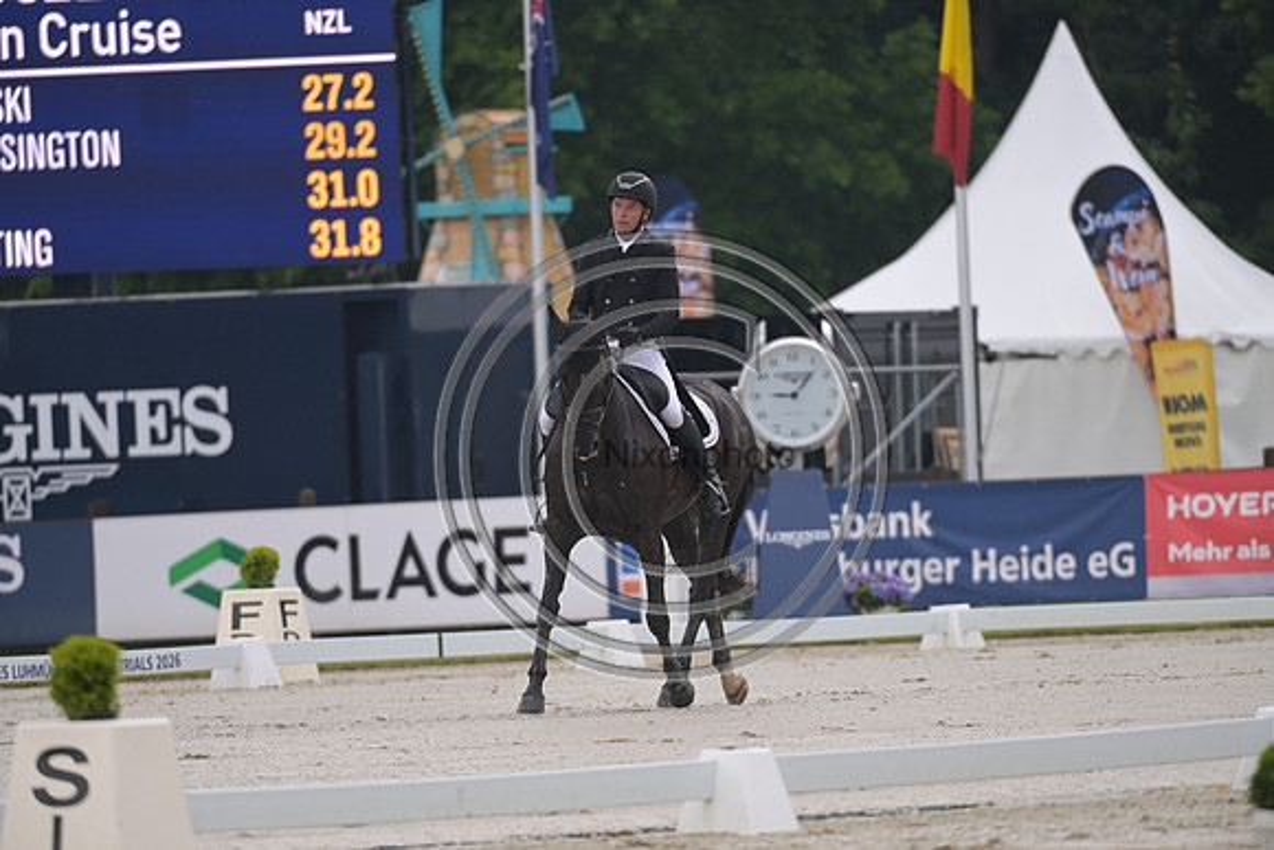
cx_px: 637
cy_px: 425
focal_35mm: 400
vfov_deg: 3.4
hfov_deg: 5.2
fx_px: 14158
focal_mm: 400
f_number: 5
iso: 1000
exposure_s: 1/1250
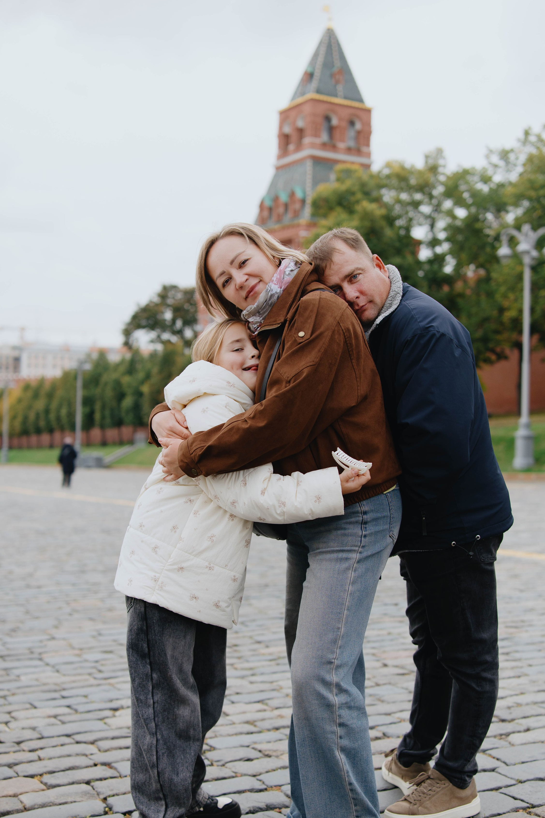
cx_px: 294
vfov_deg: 42.7
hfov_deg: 29.2
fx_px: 1045
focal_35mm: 46
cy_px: 442
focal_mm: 27
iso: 100
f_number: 1.8
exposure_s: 1/800
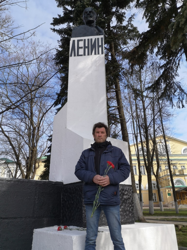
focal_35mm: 27
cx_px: 94
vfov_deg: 65.3
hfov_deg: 51.4
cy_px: 125
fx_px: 194
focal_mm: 3.95
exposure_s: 1/1686
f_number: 1.8
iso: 50
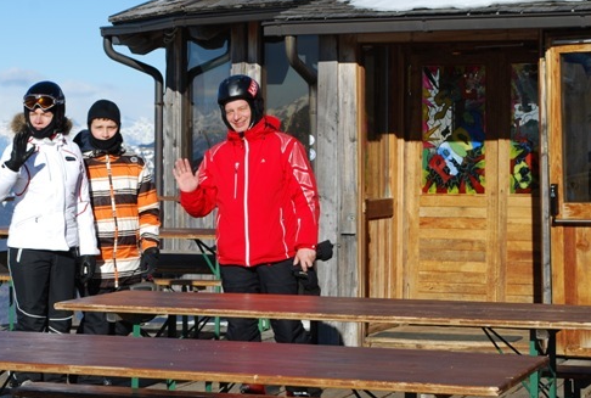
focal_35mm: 119
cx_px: 198
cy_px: 178
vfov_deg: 11.6
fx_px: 1954
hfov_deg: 17.2
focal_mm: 55
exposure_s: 1/320
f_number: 9
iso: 100
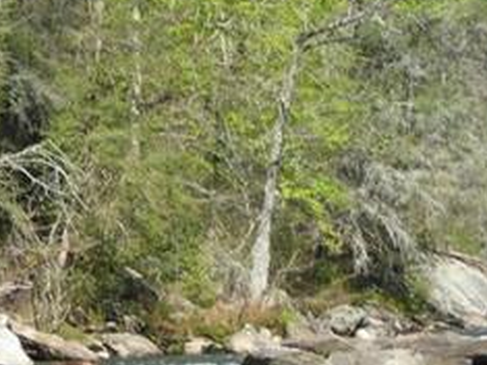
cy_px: 319
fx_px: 4795
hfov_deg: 5.8
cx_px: 263
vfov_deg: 4.4
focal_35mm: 341
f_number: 5
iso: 100
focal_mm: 17.5
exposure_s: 1/250
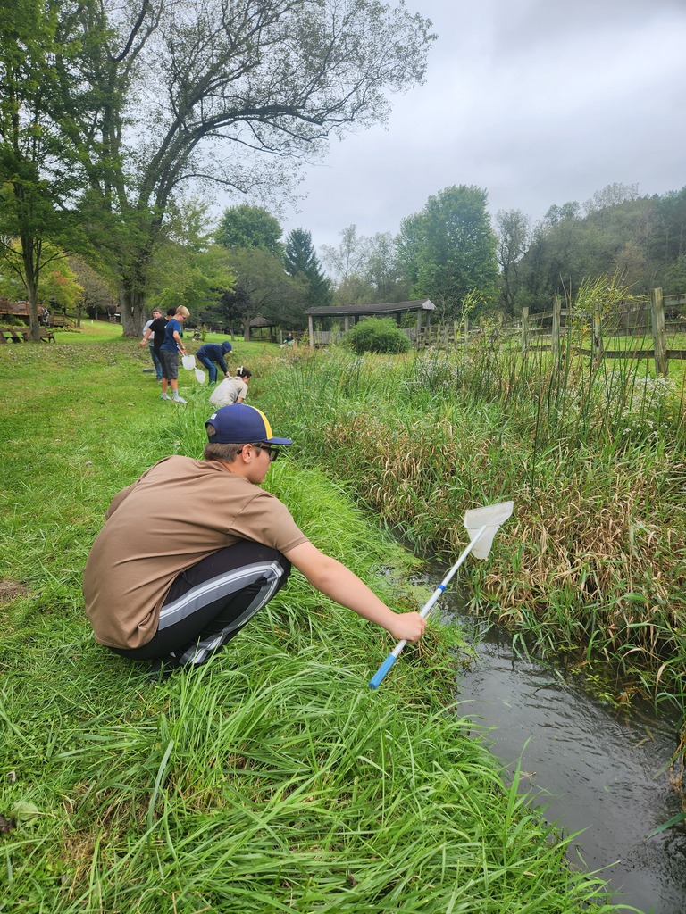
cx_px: 343
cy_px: 457
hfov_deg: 58.9
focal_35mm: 23
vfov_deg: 73.9
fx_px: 608
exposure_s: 1/525
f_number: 1.8
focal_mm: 5.4
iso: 20
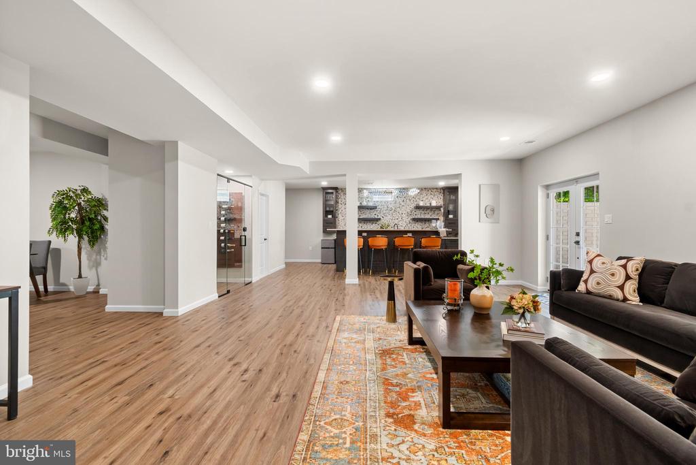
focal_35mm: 15
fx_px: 290
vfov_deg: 77.3
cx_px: 348
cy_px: 232
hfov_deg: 100.4
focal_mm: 10
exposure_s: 1.6
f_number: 8
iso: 250
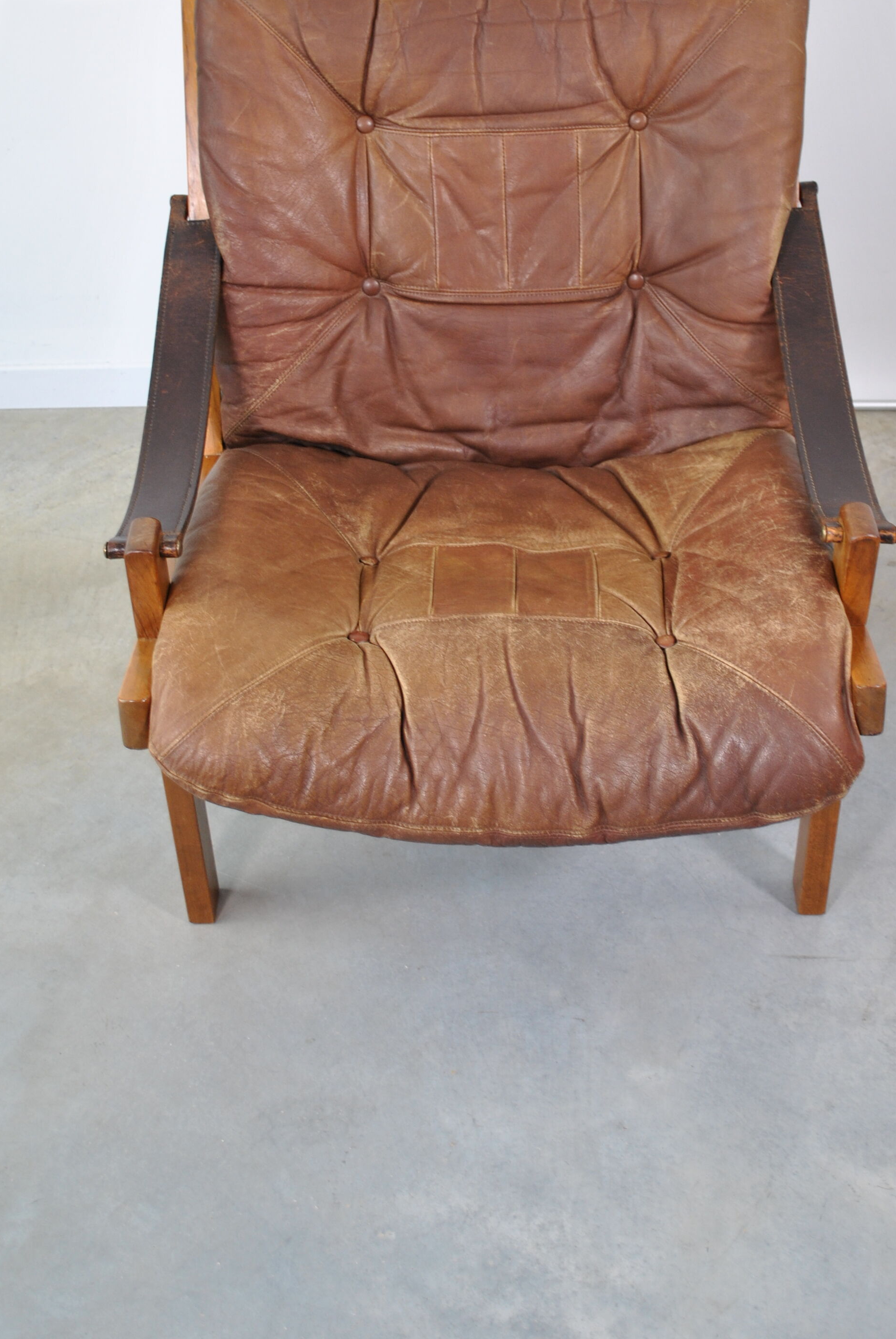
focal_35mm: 50
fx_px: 1861
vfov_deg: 39.2
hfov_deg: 27.1
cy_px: 486
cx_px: 490
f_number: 4.5
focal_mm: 24
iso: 200
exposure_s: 1/25
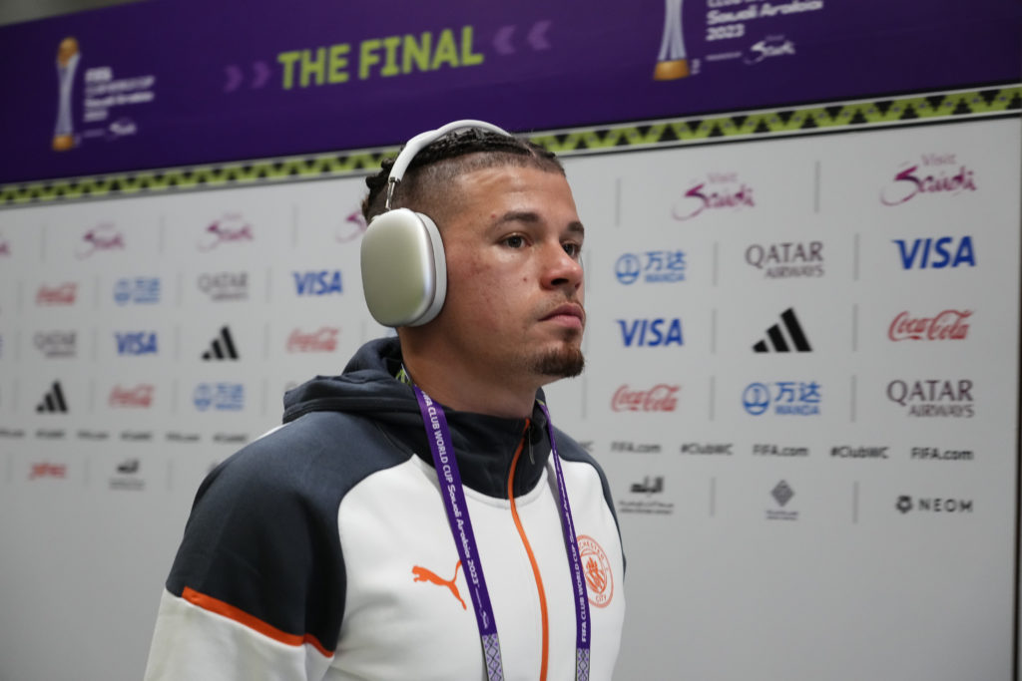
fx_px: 1987
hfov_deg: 28.8
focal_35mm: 70
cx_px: 511
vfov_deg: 19.5
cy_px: 340
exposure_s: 1/200
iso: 3200
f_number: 4
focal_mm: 70
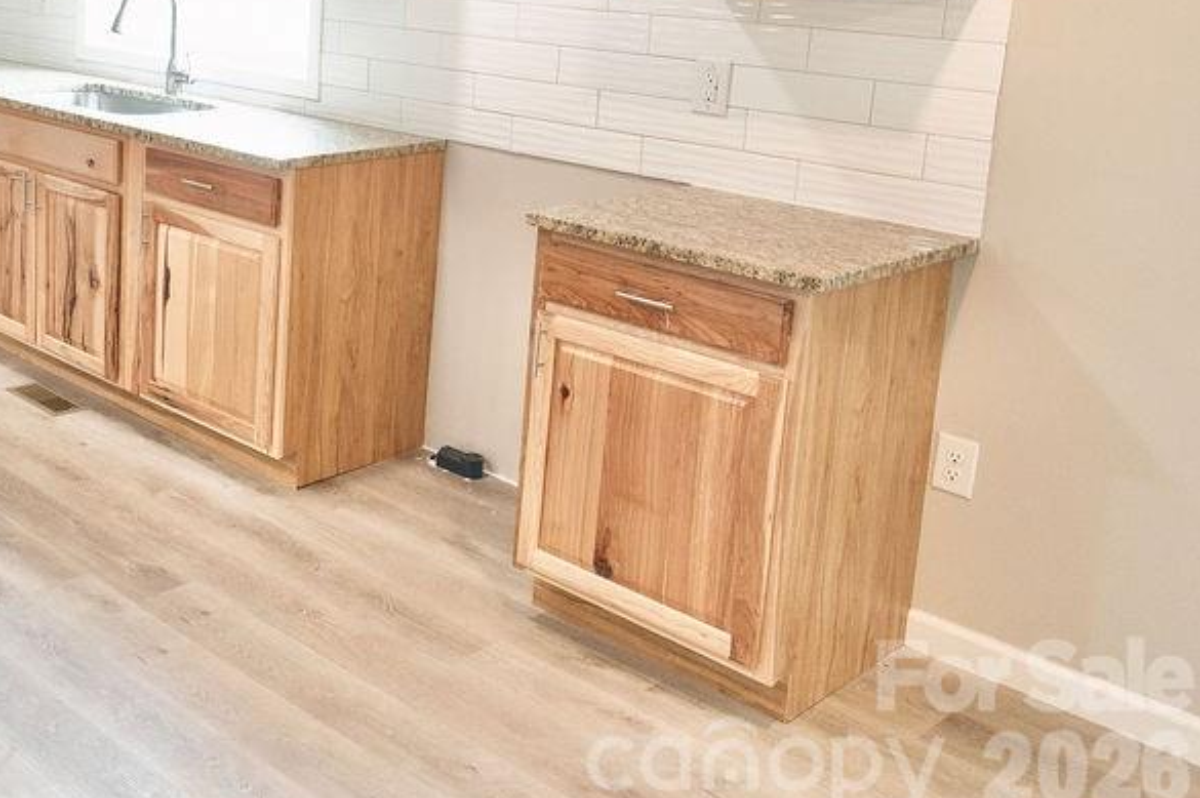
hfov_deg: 43.1
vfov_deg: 30.9
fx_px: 1399
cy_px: 143
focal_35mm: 42
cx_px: 154
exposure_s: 1/250
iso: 400
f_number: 4.5
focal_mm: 24
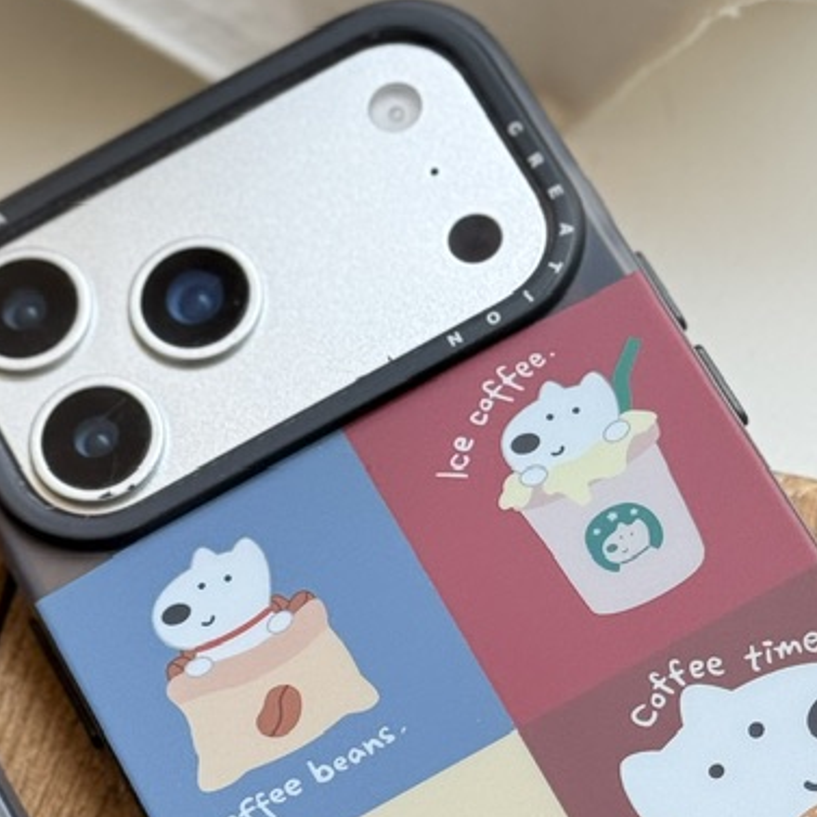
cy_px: 631
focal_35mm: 144
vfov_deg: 12.1
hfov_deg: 12.1
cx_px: 477
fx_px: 3845
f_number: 1.78
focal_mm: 6.76
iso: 64
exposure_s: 1/1377
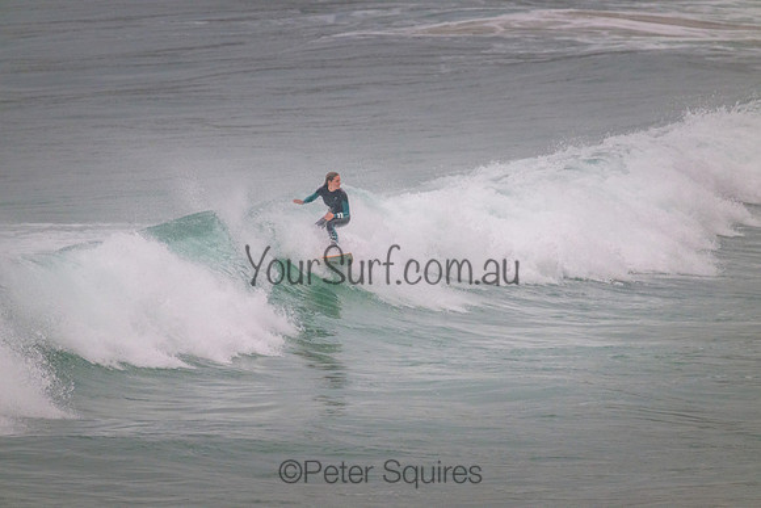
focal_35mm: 800
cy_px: 254
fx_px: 16914
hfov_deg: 2.6
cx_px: 380
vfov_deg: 1.7
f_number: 11
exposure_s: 1/1250
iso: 3200
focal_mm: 800
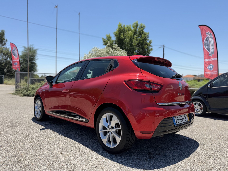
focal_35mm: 24
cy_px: 86
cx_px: 114
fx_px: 158
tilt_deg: -0.2
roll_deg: -0.4
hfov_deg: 71.6
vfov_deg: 56.8
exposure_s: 1/2611
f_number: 1.78
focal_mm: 6.76
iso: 80
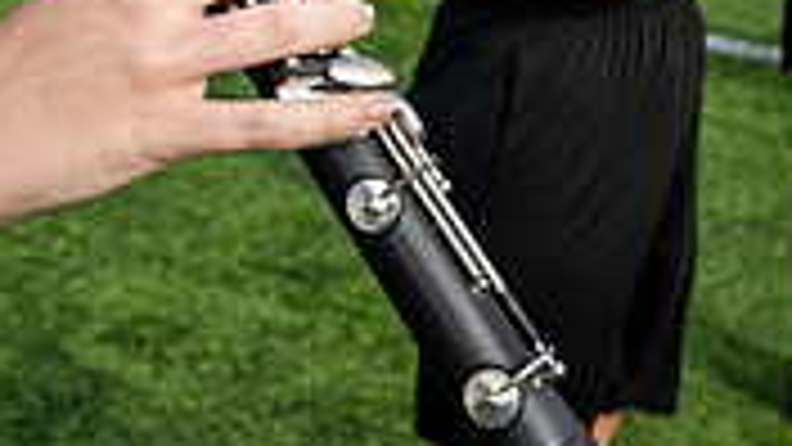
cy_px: -313
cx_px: 140
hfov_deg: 25.1
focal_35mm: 83
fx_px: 1743
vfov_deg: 13.3
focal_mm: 24
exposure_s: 1/250
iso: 80
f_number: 4.5
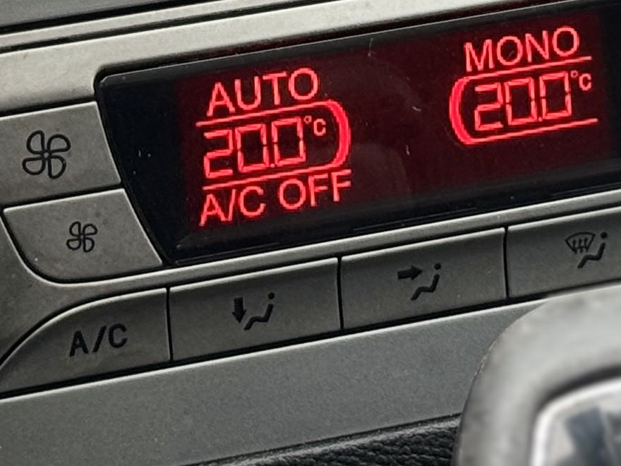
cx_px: 440
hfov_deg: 9.0
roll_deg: -0.8
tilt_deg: -29.9
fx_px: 3947
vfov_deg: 6.5
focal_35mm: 220
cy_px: -566
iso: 64
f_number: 1.78
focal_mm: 6.76
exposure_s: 1/121
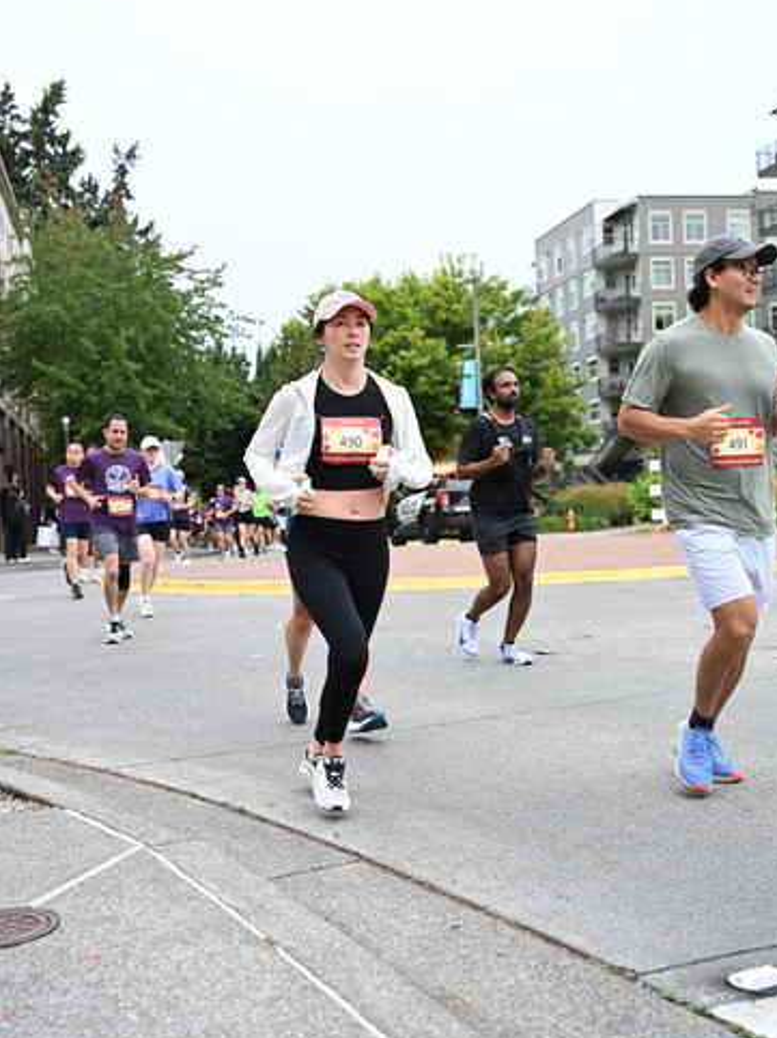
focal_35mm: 45
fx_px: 1348
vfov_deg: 42.1
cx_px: 393
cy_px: 489
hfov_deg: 32.2
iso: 1600
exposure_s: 1/800
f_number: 4
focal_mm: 41
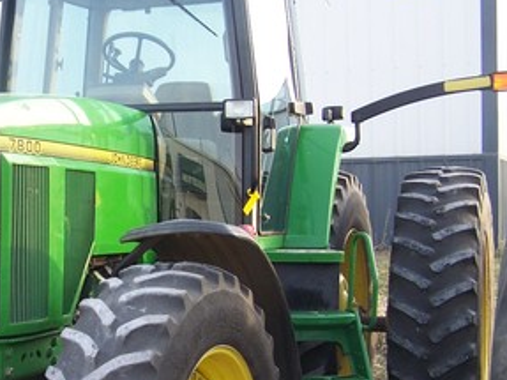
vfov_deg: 20.4
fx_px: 1054
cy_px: 232
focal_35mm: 72
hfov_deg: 26.3
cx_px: 74
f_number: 2.8
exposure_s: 1/60
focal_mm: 6.3
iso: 80
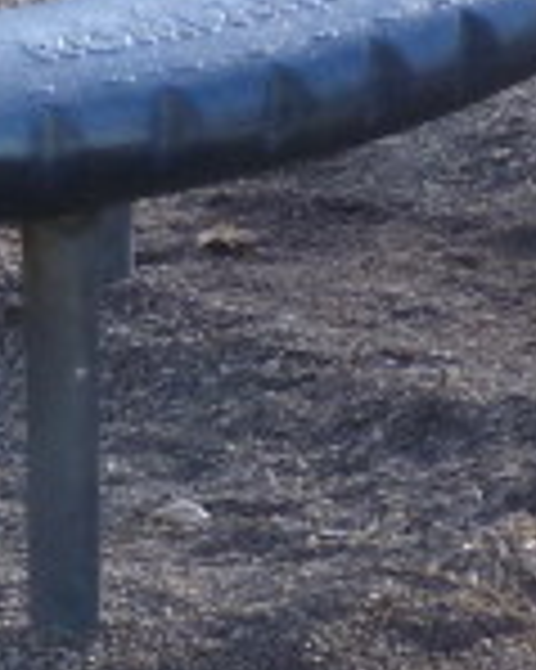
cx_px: -590
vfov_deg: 1.7
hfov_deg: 1.4
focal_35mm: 1125
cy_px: 315
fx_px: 22331
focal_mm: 38.6
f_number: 3.9
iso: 160
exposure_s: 1/200
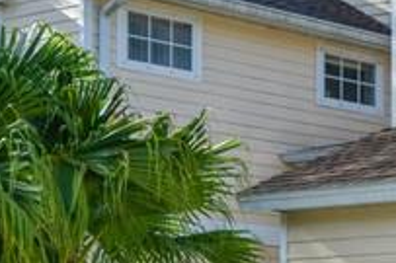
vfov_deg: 8.9
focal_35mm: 151
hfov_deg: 11.9
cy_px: 368
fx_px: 1660
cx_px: 833
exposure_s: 1/400
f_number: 8
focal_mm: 20
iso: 200
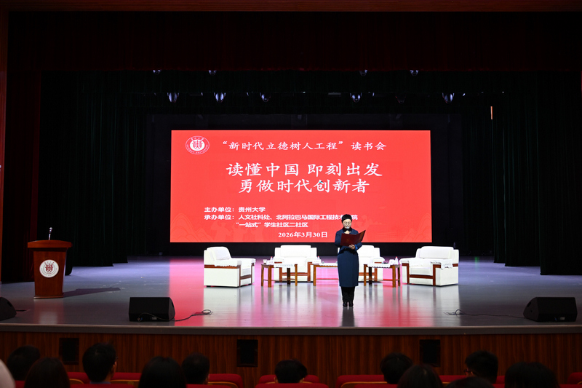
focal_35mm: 34
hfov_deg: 55.1
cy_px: 194
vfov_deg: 38.3
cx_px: 291
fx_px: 558
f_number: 4
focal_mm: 34.5
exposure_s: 1/100
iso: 1000
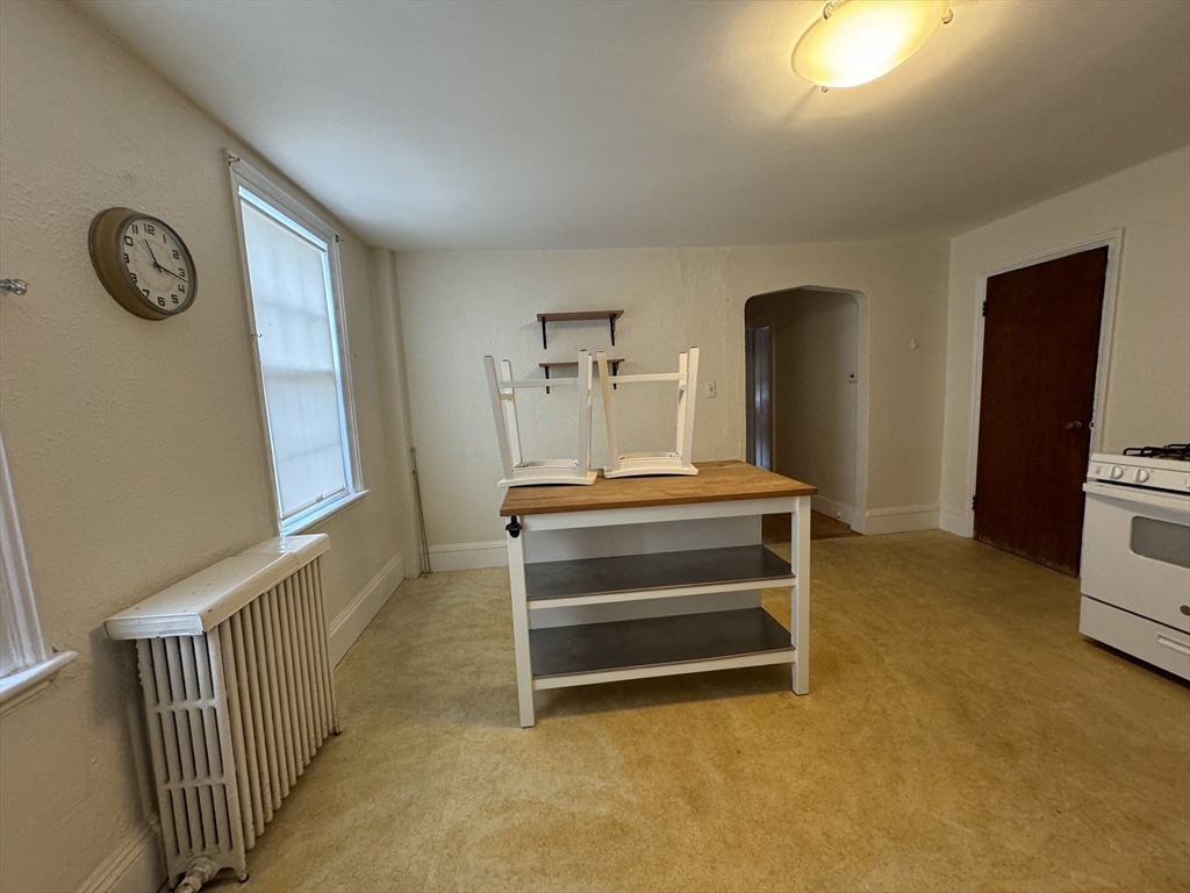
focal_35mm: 14
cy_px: 446
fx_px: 481
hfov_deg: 102.1
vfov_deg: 85.7
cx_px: 595
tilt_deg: -7.2
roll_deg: +3.3
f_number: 2.2
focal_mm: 2.22
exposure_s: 1/60
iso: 400
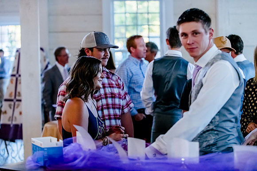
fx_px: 571
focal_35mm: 80
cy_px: 86
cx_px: 128
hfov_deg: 25.4
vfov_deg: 17.1
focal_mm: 80
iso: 3200
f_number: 2.8
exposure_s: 1/800
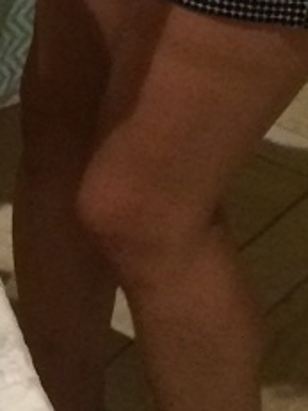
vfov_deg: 9.5
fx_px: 2434
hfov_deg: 6.7
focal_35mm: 205
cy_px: -121
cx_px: -561
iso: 160
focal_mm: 4.15
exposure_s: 1/30
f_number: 2.2
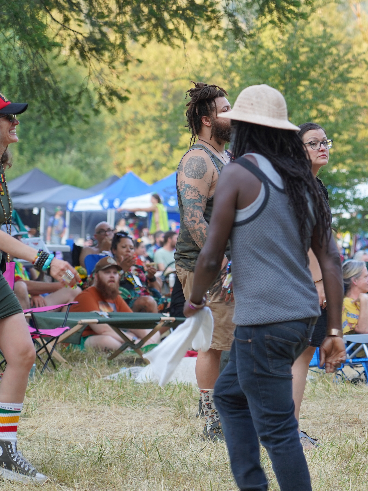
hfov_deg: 8.9
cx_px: 274
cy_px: 265
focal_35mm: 166
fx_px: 2353
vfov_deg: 11.9
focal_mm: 105
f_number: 4
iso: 320
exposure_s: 1/160
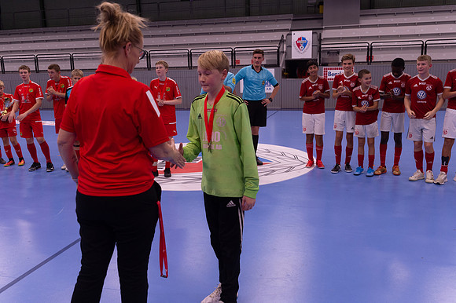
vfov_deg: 41.1
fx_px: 405
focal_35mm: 32
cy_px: 152
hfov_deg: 58.7
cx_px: 228
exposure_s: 1/200
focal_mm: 32
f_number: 3.5
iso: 1800
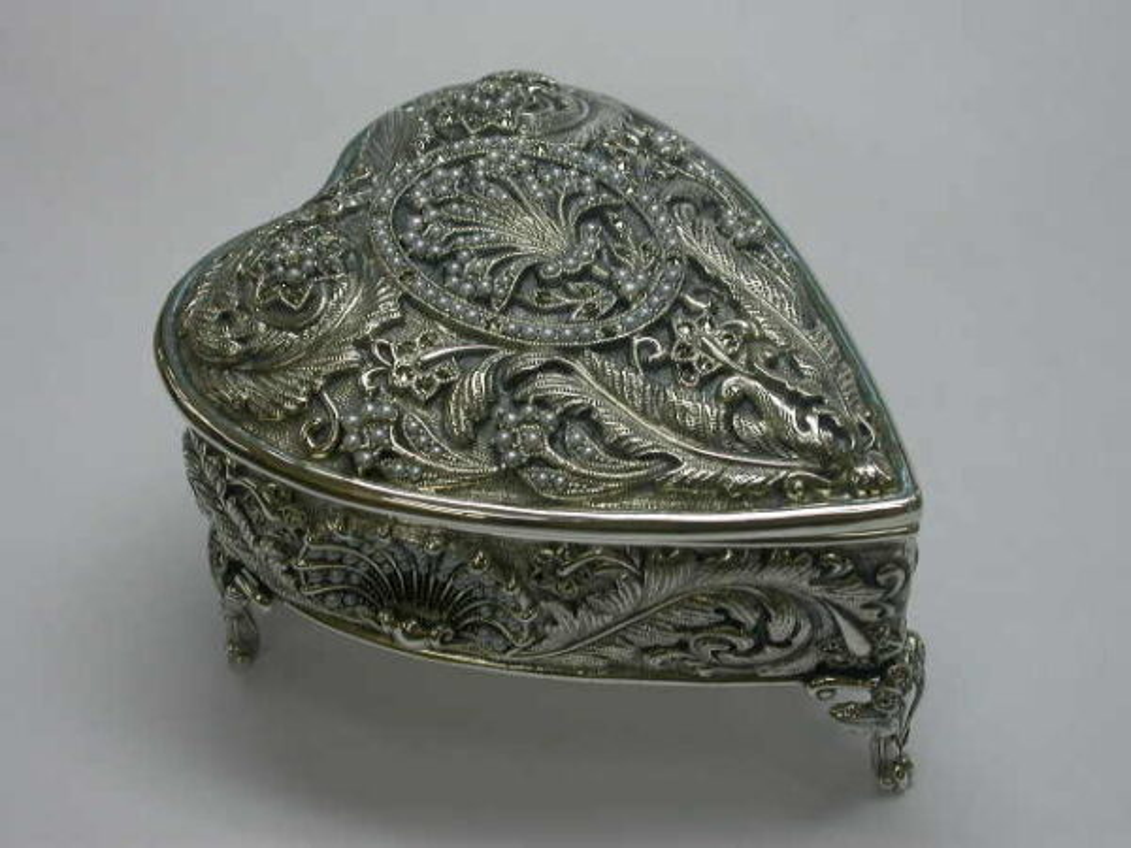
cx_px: 566
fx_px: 2777
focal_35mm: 85
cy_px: 424
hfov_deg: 23.0
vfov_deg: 17.4
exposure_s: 1/22
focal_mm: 17.7
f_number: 5.8
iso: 100
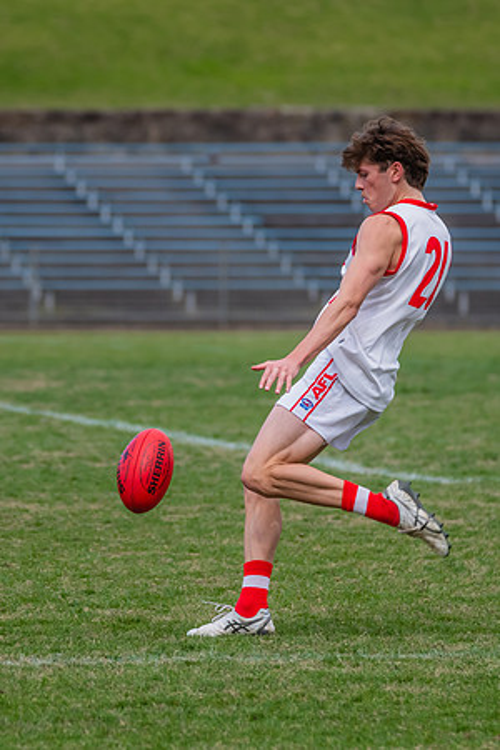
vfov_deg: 4.3
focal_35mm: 483
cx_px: 255
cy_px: 322
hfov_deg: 2.8
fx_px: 10055
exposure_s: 1/1600
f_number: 6.3
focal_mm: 280
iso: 800
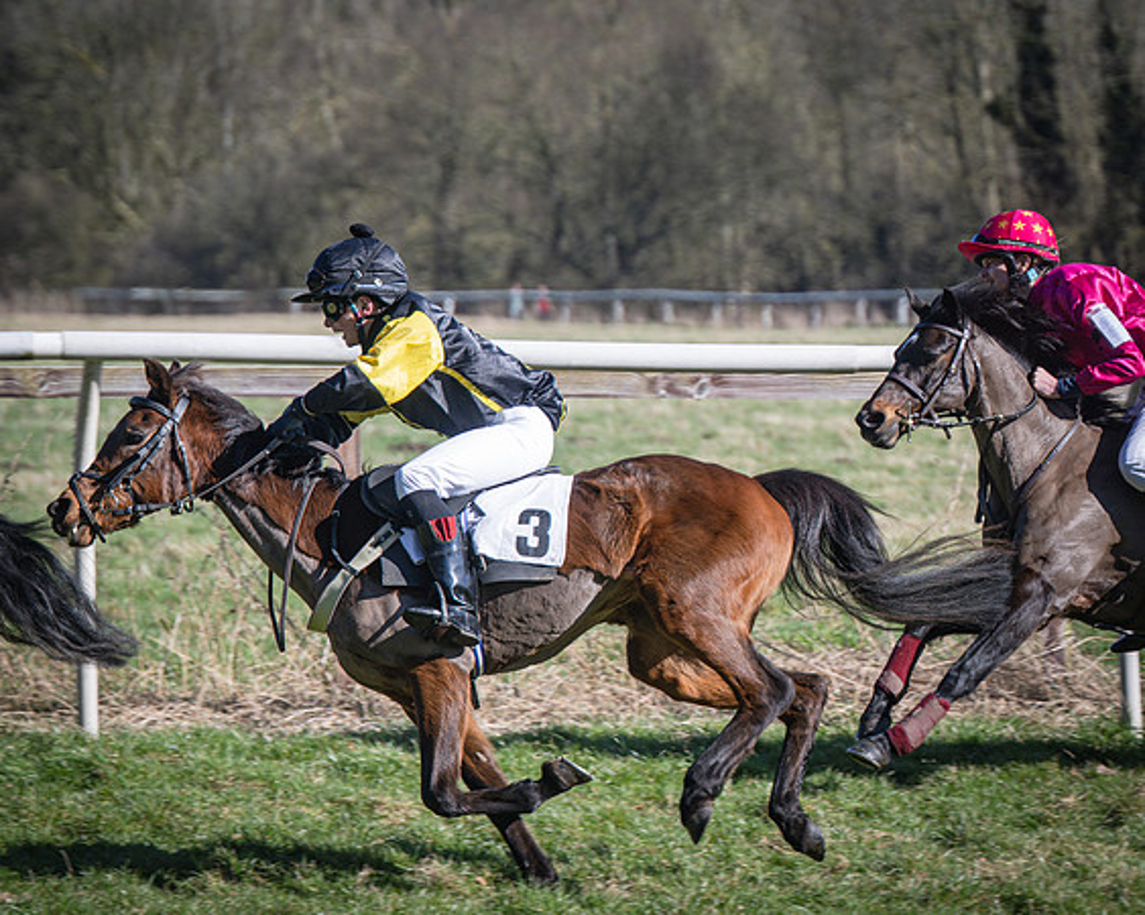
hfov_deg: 7.9
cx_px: 630
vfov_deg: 6.3
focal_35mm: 245
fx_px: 8310
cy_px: 459
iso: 125
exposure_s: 1/1000
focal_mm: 145
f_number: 4
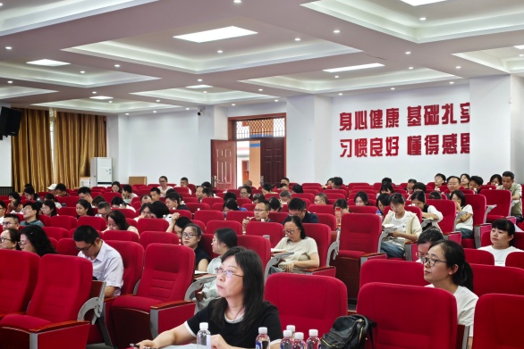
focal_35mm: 49
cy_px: 195
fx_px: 713
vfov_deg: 27.5
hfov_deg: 40.3
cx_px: 261
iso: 80
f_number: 1.67
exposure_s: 1/100
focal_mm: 6.62
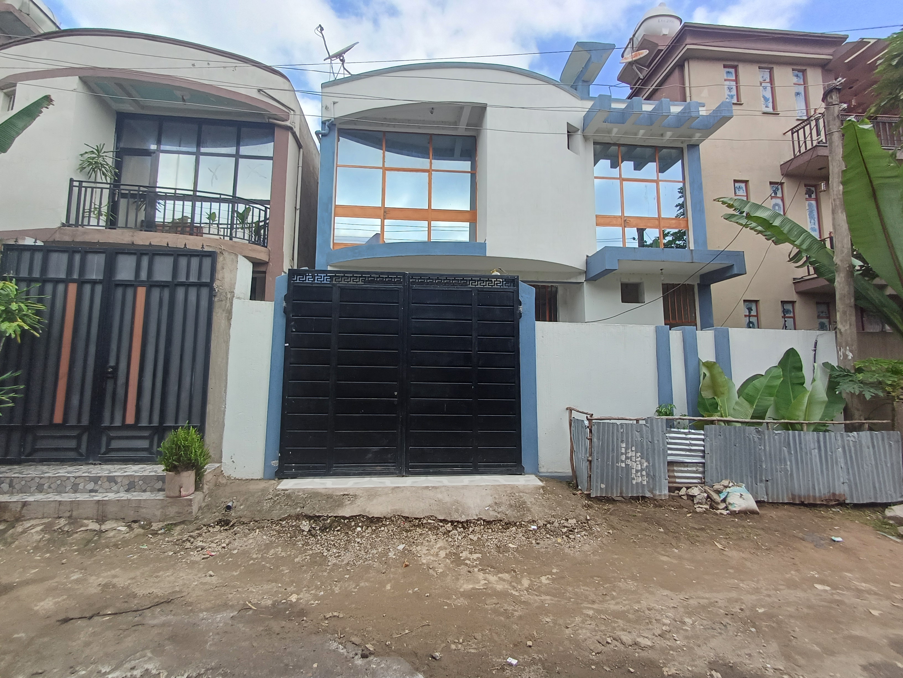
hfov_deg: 94.5
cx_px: 452
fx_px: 417
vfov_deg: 78.1
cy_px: 339
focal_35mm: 16
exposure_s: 1/656
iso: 40
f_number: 2.2
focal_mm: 1.64
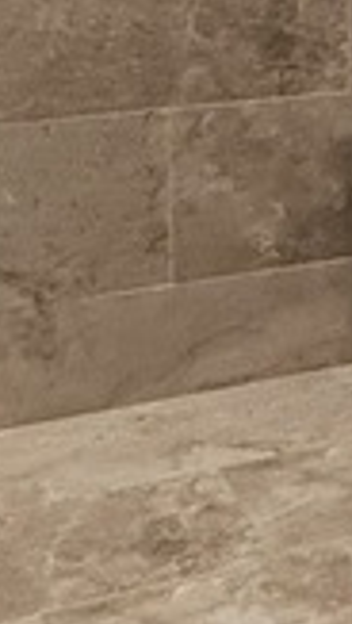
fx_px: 1672
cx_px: 788
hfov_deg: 10.6
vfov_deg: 20.3
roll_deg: -2.8
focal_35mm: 101
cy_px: -27
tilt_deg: -8.2
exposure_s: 1/60
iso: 320
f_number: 2.2
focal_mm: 2.22
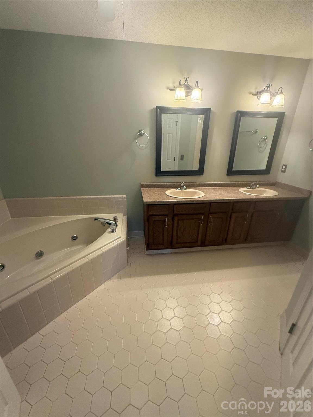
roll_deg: -0.9
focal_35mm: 14
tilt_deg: -19.6
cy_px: 208
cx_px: 156
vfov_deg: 102.1
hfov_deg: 85.7
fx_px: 169
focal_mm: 2.22
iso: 500
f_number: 2.2
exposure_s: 1/60
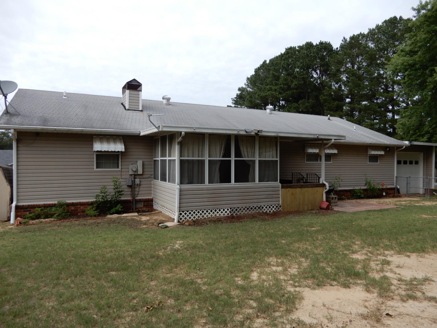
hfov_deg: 71.6
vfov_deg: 56.8
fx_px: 303
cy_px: 164
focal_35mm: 24
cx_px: 218
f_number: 3.4
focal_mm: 4.3
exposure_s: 1/640
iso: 80
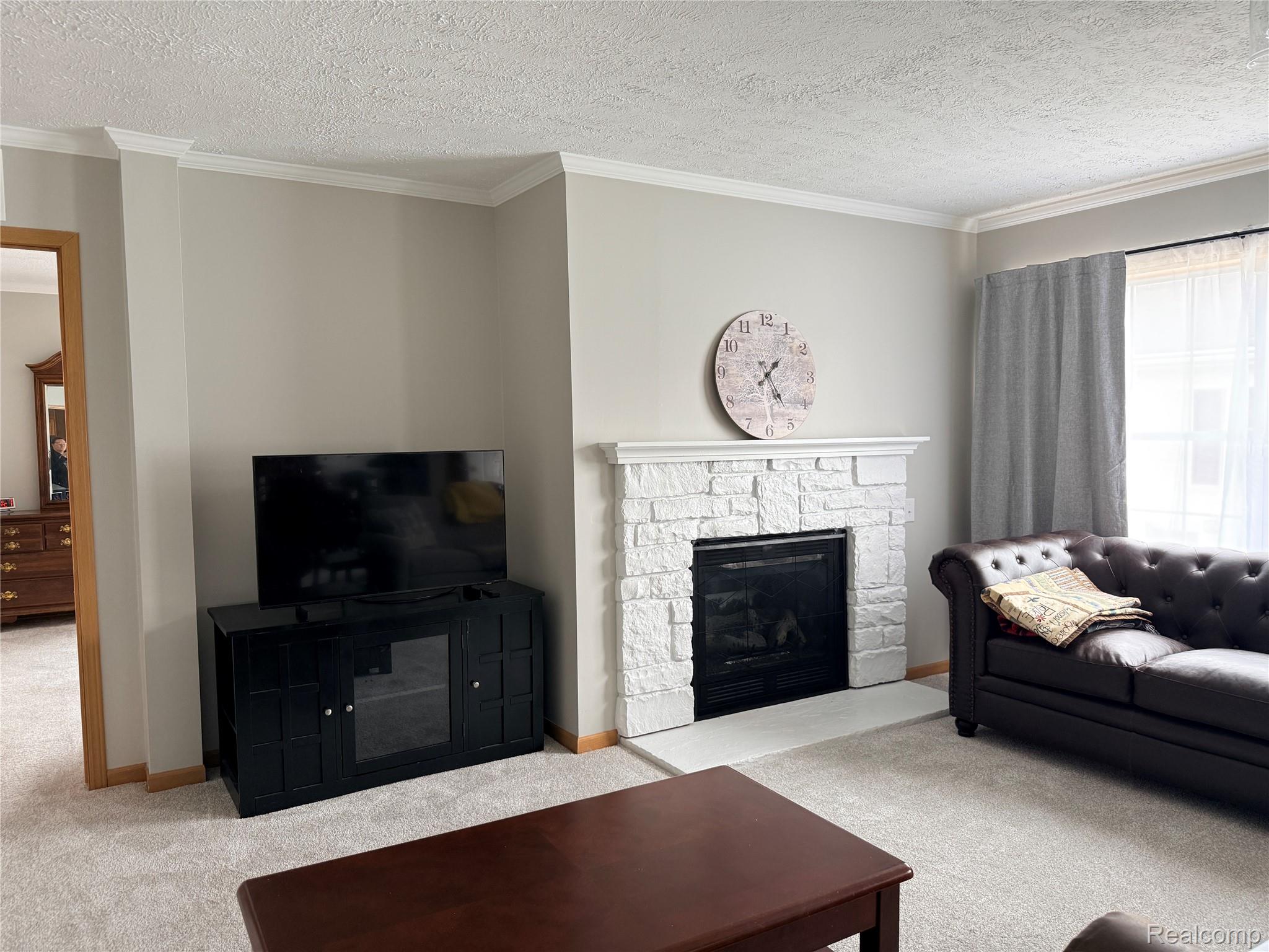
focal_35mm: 24
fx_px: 880
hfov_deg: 71.6
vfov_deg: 56.8
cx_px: 634
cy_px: 476
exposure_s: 1/121
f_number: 1.78
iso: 160
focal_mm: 6.76
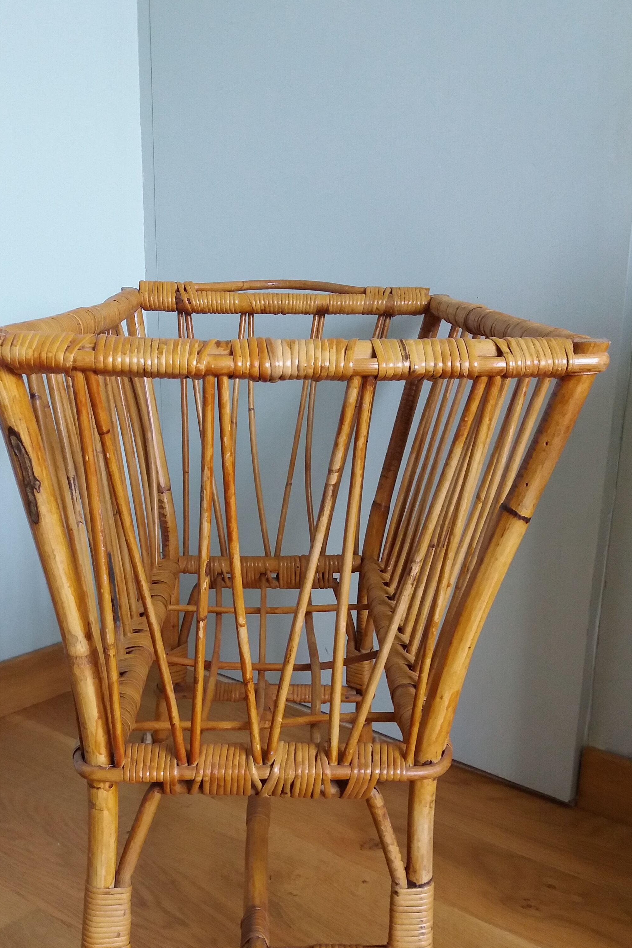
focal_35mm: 40
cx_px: 284
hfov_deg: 33.4
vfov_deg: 47.8
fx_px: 1053
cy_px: 614
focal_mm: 3.7
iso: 160
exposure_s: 1/25
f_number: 1.9
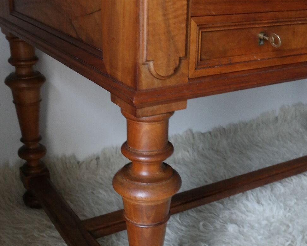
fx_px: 454
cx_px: 167
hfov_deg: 37.3
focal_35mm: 50
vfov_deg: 30.2
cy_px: 118
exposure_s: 1/30
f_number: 5.6
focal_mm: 20
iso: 1600
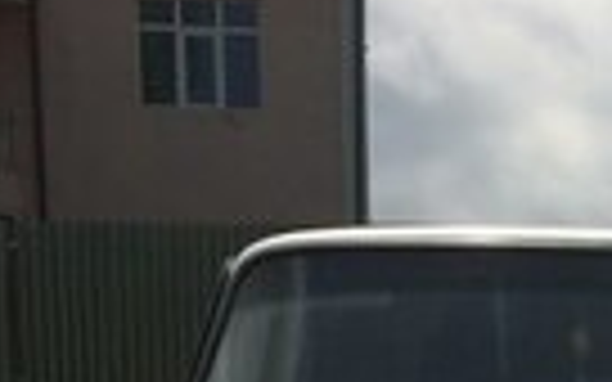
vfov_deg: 10.7
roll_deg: +0.2
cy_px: 755
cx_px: 603
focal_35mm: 112
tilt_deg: -8.0
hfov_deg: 18.2
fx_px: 1868
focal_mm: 4.15
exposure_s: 1/5128
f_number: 2.2
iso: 32
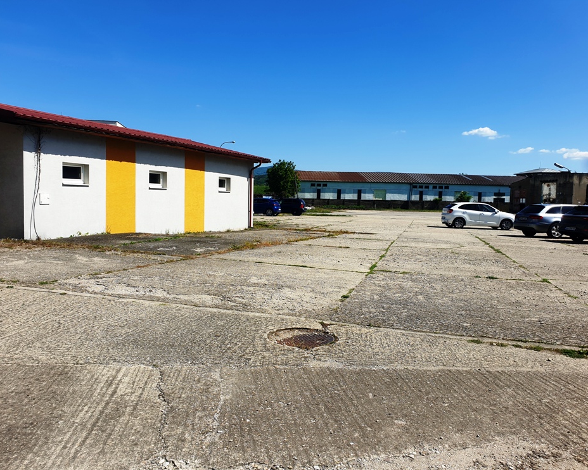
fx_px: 487
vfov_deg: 51.5
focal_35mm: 28
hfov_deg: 62.2
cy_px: 233
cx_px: 281
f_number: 2.4
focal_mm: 4.3
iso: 50
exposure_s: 1/1751
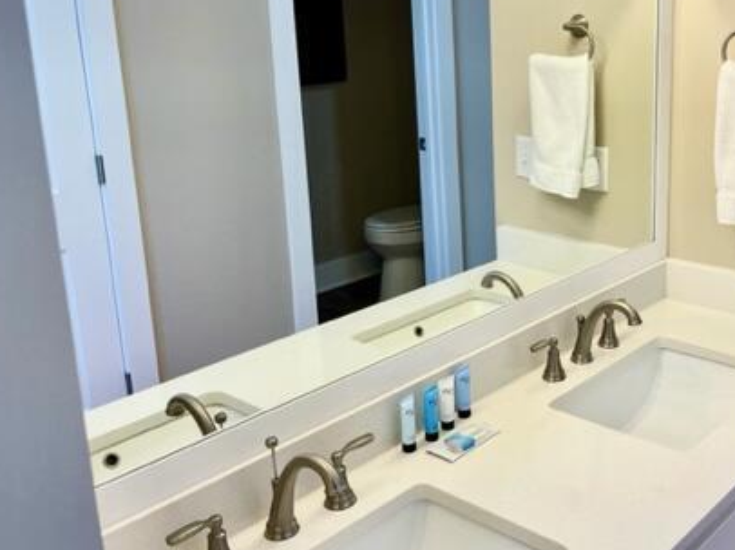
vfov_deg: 34.9
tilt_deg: -12.6
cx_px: 556
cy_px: 203
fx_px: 870
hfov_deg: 44.2
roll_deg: +0.8
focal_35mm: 41
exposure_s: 1/120
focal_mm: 5.1
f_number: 1.6
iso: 32
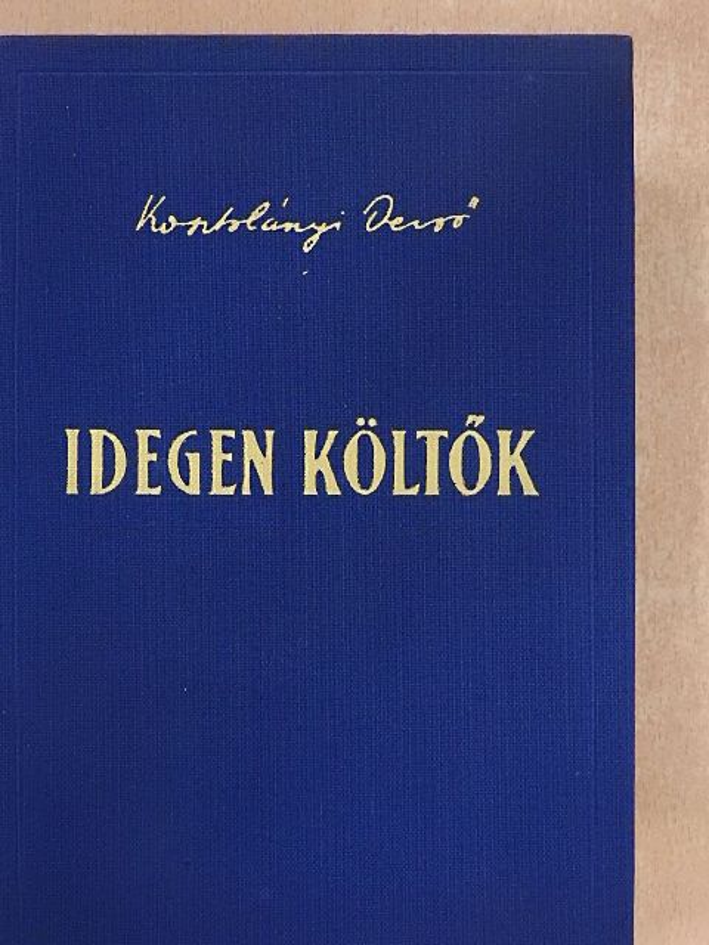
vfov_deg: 38.2
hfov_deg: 29.1
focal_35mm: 50
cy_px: 472
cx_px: 354
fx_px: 1365
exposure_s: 1/80
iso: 1600
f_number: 4
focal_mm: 9
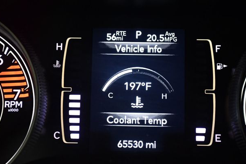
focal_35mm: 76
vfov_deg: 17.9
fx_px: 519
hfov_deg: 26.7
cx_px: 125
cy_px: 85
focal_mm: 48
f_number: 5.6
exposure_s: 1/80
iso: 3200
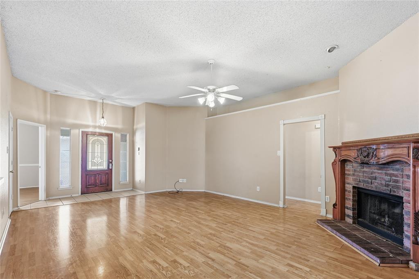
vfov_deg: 73.7
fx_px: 186
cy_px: 140
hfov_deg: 96.8
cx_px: 210
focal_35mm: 16
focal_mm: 16
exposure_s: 1/400
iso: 1000
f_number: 7.1
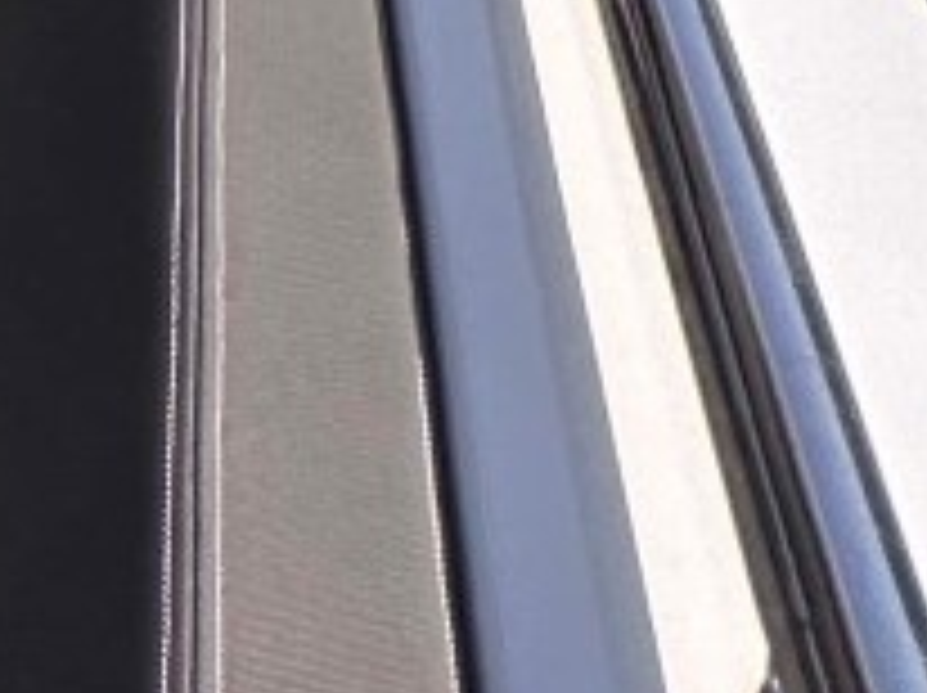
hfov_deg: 9.7
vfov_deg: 14.1
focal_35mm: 98
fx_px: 2621
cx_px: -2295
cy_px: -342
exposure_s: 1/4292
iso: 50
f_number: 2.2
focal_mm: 2.22
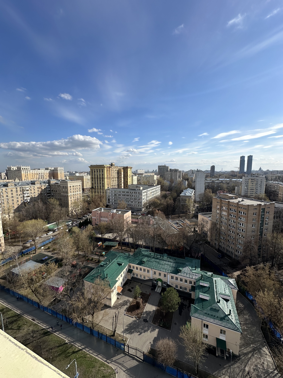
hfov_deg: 85.7
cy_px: 189
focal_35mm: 14
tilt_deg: -6.5
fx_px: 153
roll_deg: -0.4
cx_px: 142
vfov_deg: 102.1
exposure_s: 1/2564
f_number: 2.2
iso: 50
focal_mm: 2.22
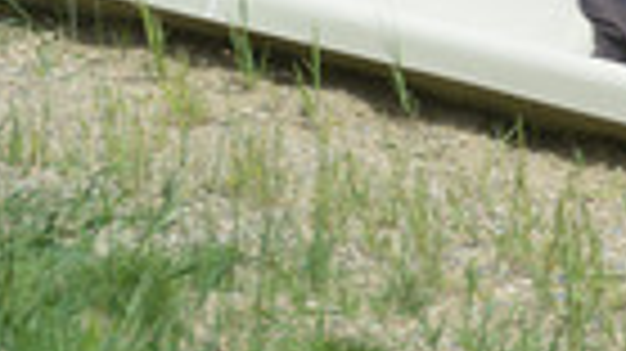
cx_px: 874
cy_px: 151
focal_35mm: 589
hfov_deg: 3.7
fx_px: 9771
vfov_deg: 2.1
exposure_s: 1/640
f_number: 6.3
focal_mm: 195
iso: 250
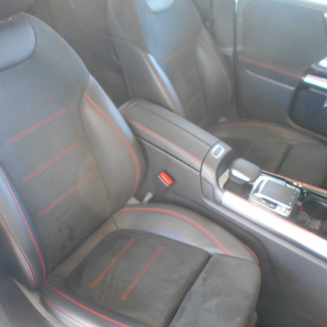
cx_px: 108
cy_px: 175
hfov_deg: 47.6
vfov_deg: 48.4
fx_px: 363
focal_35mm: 34
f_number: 3.2
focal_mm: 4.6
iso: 400
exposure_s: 1/15
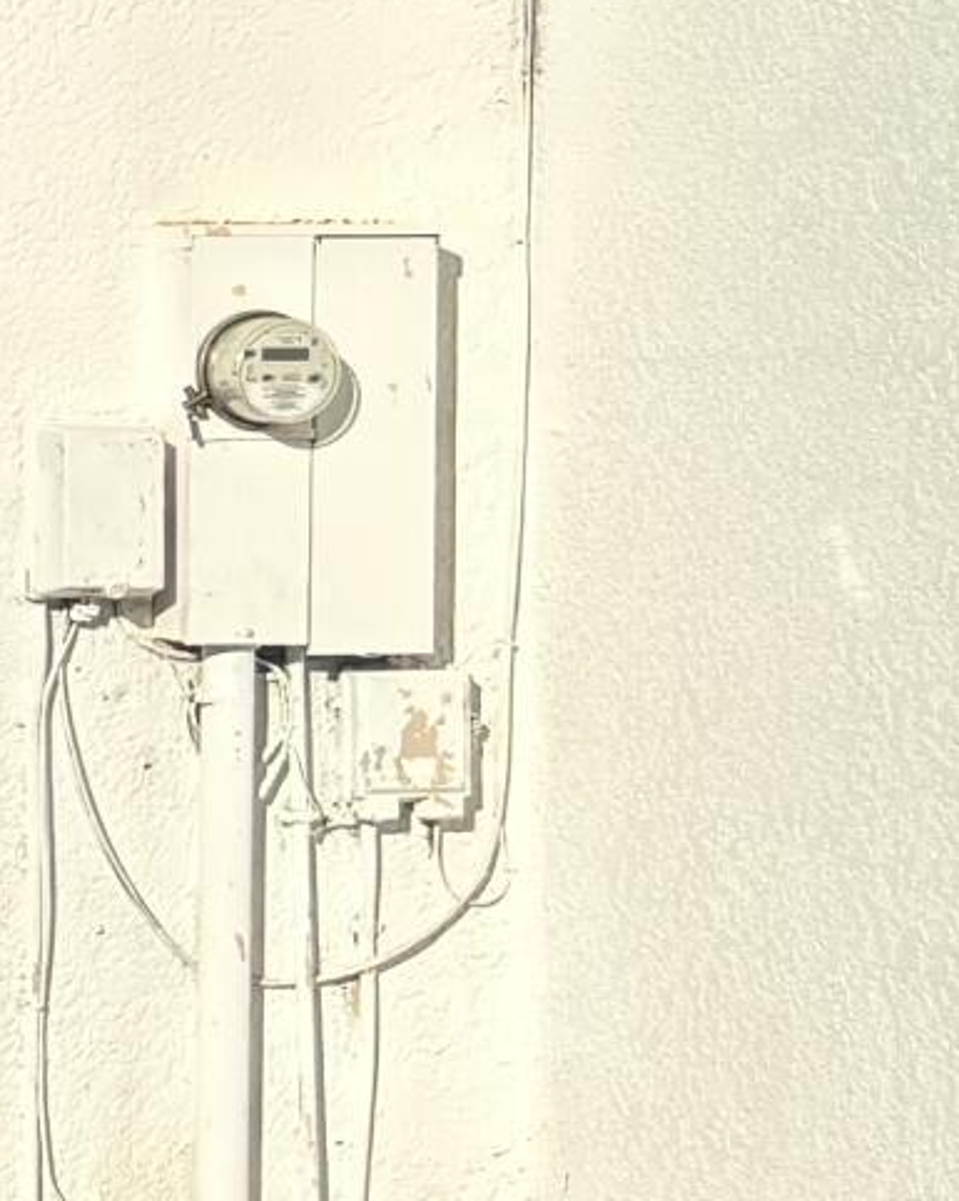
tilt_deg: -2.5
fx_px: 5611
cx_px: -2528
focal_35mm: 158
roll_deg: -0.2
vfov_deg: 12.2
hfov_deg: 7.6
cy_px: 496
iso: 50
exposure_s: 1/5076
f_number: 1.6
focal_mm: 5.96
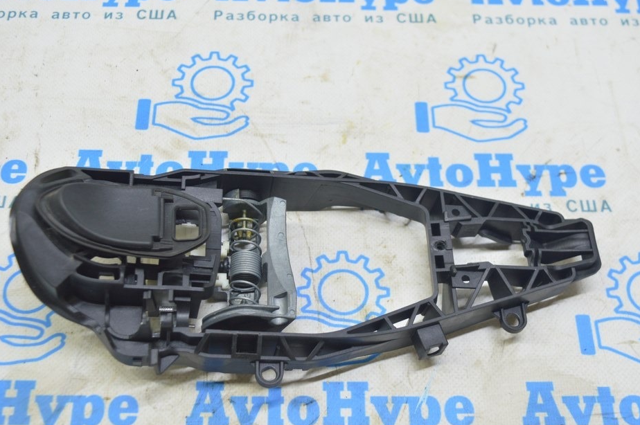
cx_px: 309
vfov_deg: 26.1
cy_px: 203
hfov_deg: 38.5
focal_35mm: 52
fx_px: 916
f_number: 5.6
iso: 400
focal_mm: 31
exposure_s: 1/20
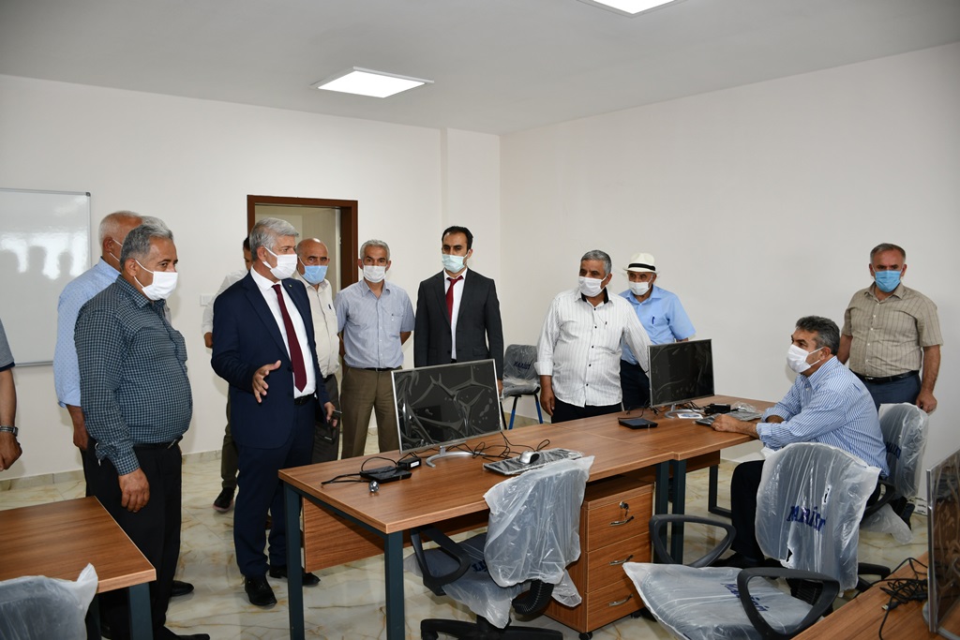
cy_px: 320
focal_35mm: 27
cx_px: 480
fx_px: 720
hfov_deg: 67.4
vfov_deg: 47.9
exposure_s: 1/60
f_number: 4
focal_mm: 18
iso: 250
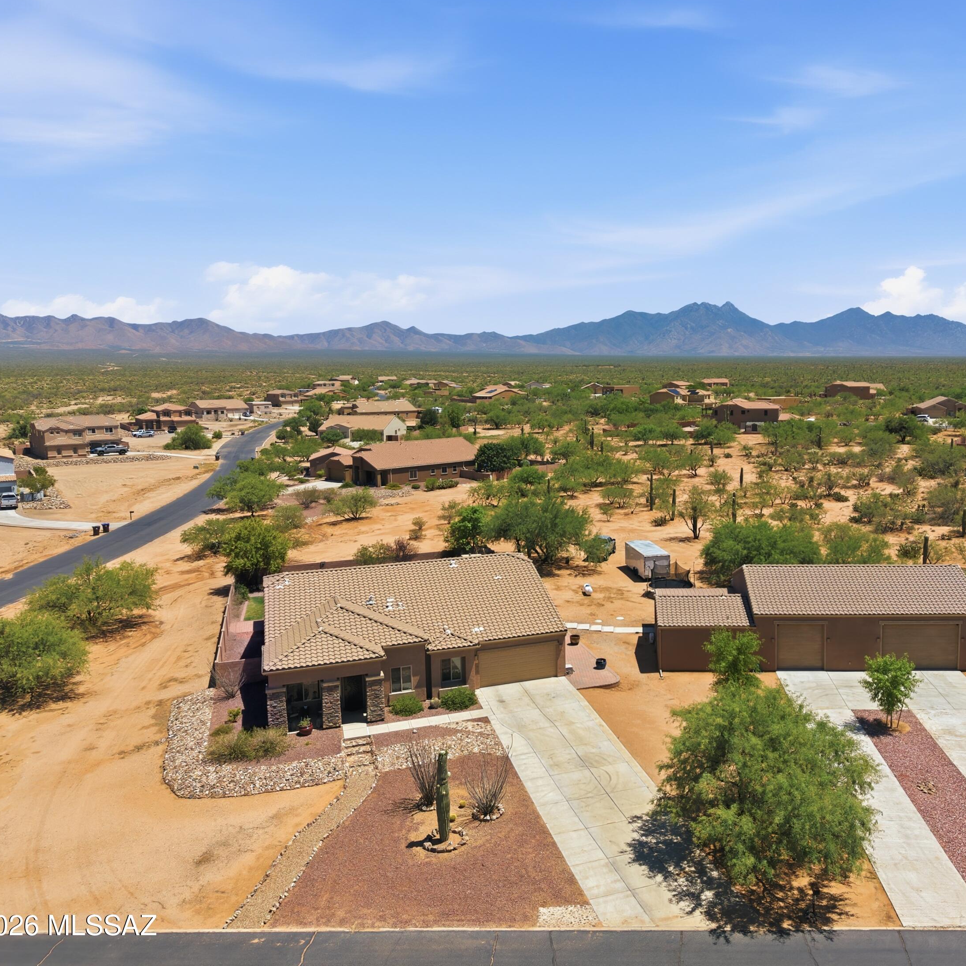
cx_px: 615
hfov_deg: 54.9
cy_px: 476
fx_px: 916
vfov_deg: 55.6
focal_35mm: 29
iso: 130
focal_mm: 8.7
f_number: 1.8
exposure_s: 1/6000
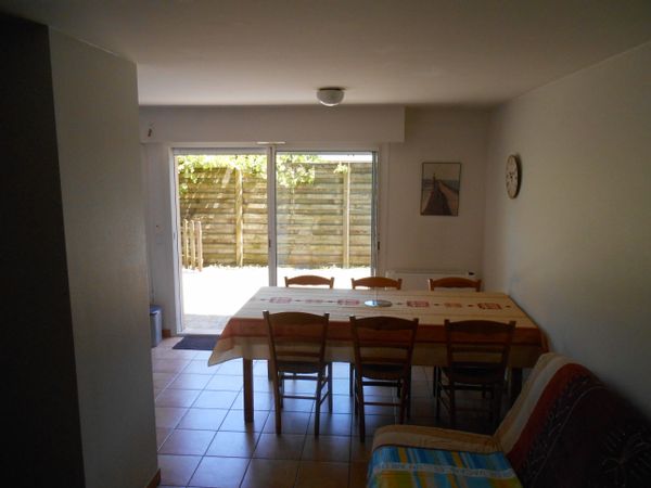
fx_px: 489
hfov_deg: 67.3
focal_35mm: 26
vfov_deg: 53.1
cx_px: 326
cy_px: 244
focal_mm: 4.7
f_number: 3.4
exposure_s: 1/250
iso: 360
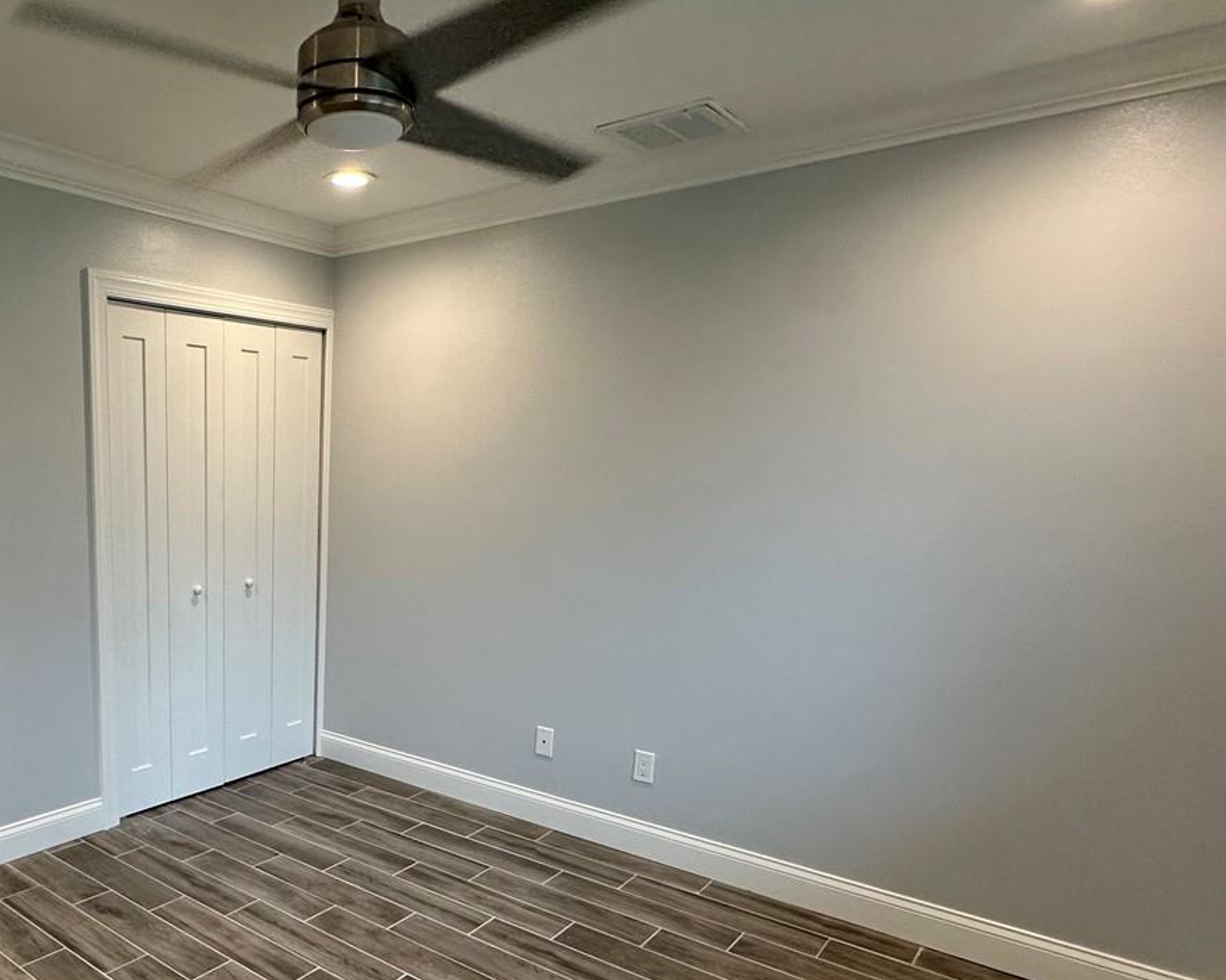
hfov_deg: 62.9
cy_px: 651
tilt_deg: -12.0
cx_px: 265
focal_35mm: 25
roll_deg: -0.7
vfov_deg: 55.6
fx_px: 907
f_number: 2.2
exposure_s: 1/120
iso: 200
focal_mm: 2.22
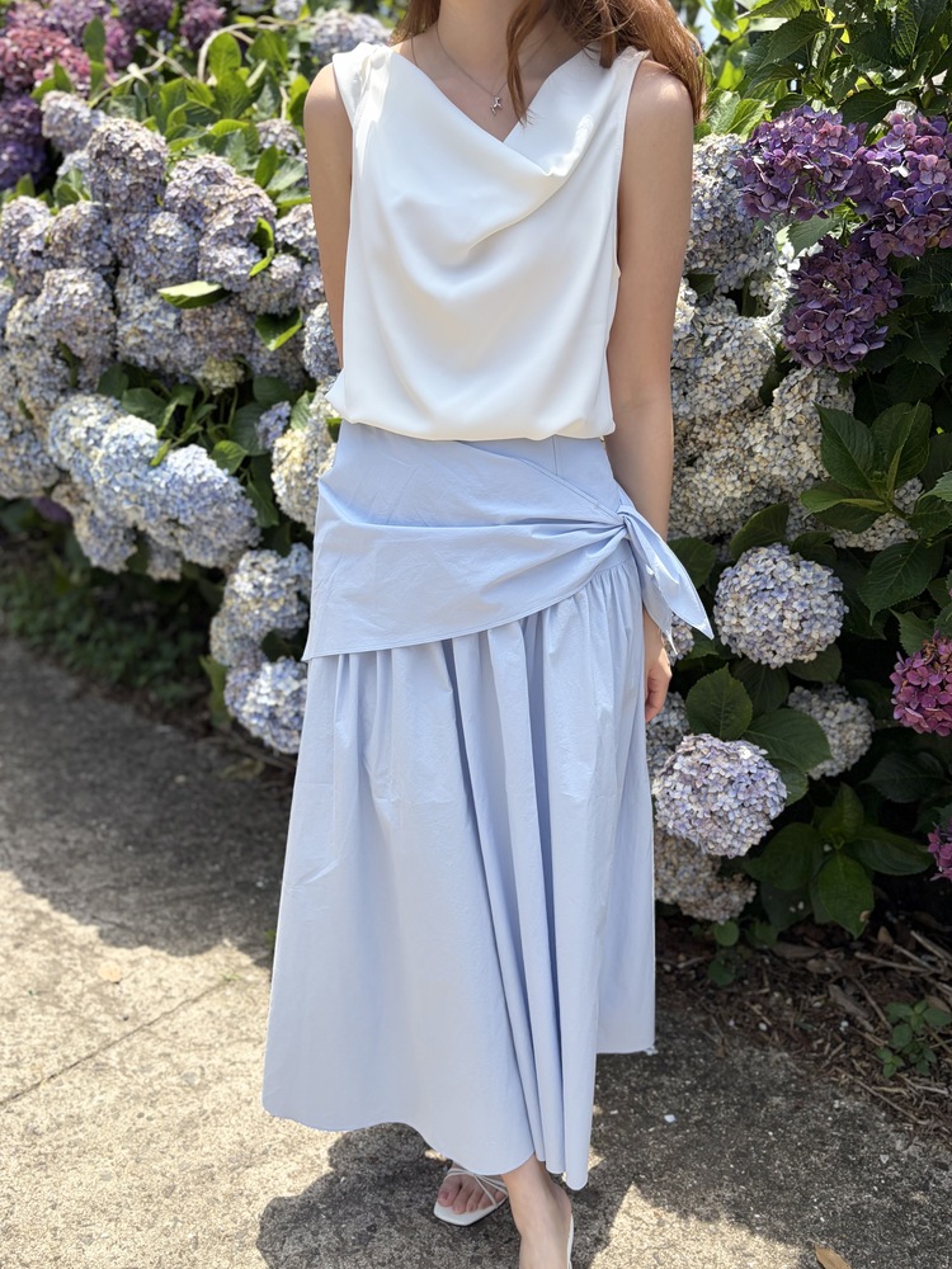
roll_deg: +2.4
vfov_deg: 67.3
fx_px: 953
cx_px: 476
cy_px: 634
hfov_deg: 53.1
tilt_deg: -20.2
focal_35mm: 26
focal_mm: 5.96
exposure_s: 1/2141
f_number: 1.6
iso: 50
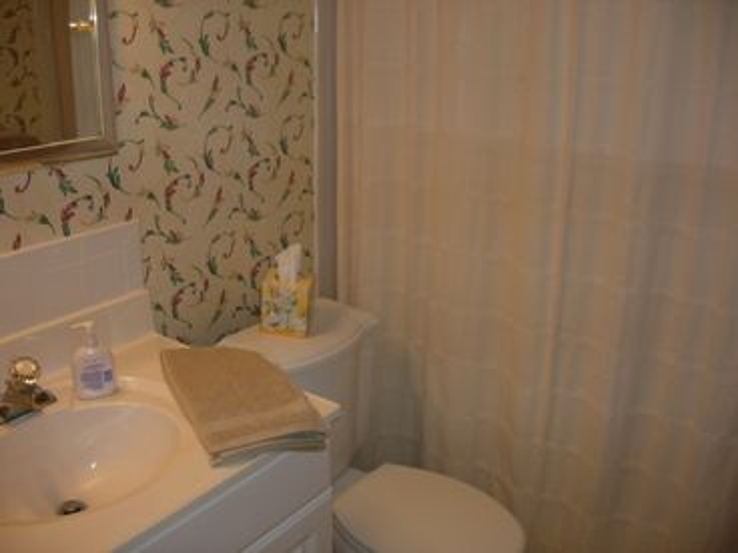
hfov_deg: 52.6
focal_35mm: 35
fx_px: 746
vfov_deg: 40.7
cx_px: 369
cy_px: 276
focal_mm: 5.8
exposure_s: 1/60.1
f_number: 2.8
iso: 50
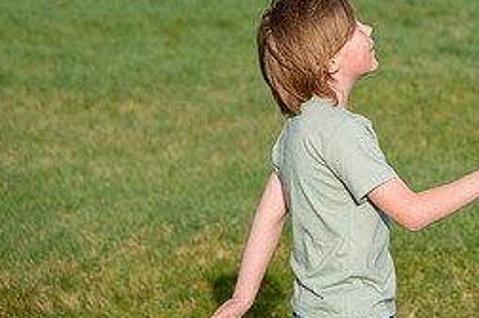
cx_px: 496
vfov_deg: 5.6
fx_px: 3214
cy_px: -8
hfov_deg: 8.5
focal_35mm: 242
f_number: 5
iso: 200
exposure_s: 1/800
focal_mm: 105
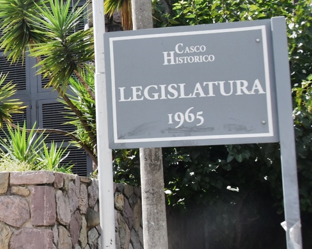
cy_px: 118
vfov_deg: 18.1
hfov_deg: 20.6
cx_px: -87
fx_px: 785
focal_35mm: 85
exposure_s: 1/500
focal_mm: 22
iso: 450
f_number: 8
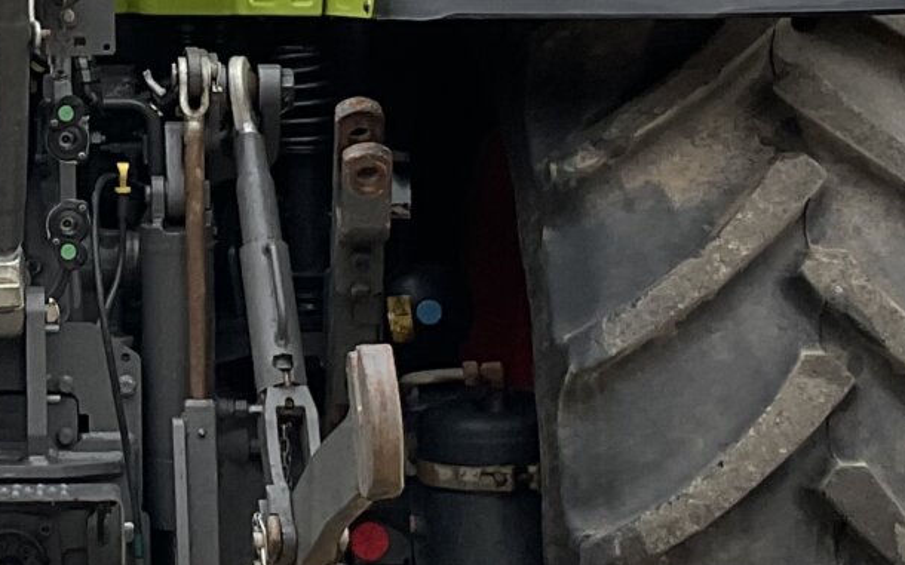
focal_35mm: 129
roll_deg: +2.3
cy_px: 83
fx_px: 3181
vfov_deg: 10.1
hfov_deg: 15.9
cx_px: -10
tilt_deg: +4.0
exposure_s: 1/219
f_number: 1.8
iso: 16
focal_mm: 3
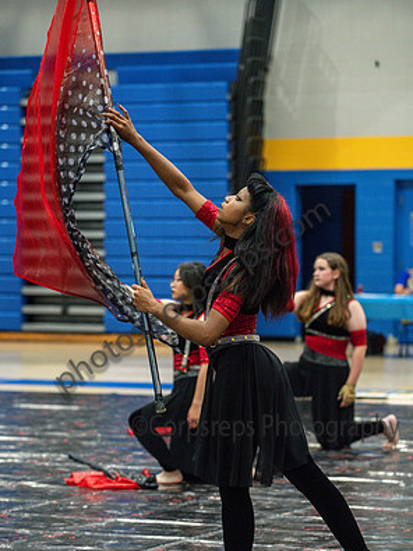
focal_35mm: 137
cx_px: 206
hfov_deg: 10.8
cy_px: 299
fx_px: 2181
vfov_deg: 14.4
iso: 6400
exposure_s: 1/500
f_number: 4
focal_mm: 125
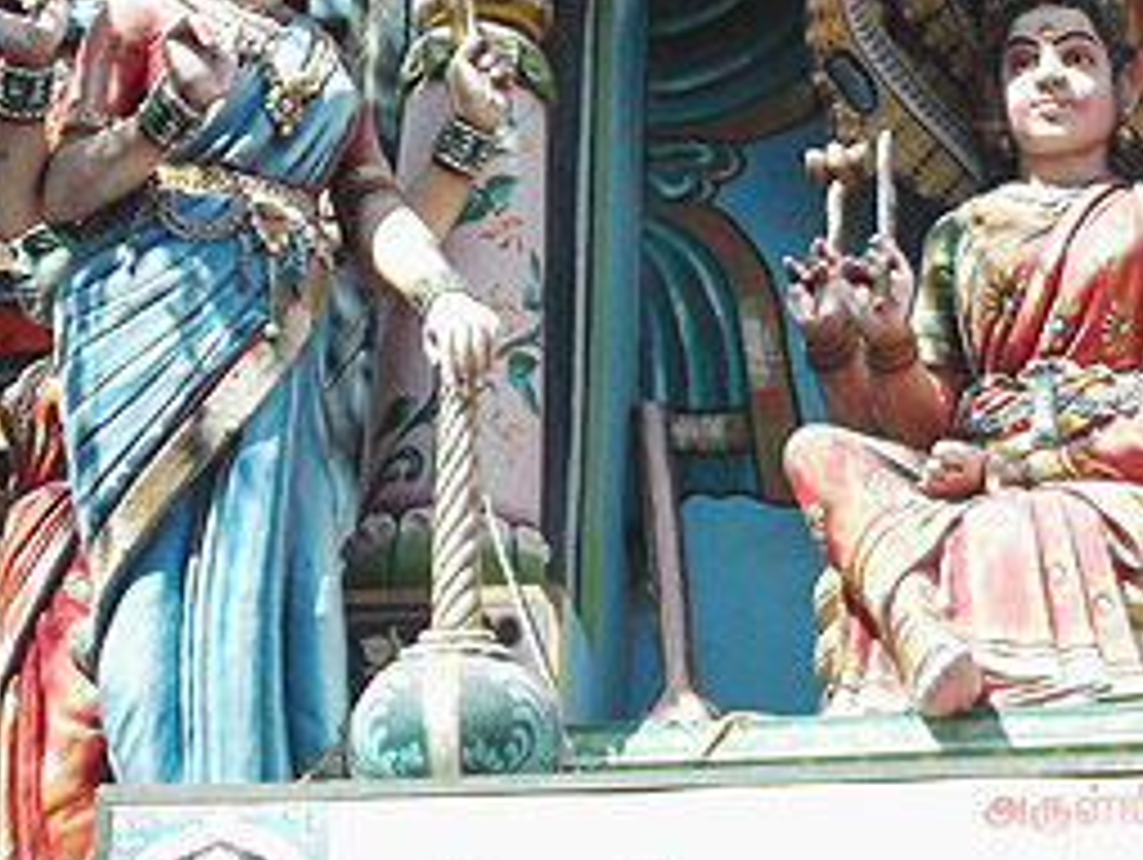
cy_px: 284
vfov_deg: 8.0
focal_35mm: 186
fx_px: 6147
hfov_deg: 10.6
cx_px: 976
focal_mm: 18.6
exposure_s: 1/250
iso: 100
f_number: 5.2
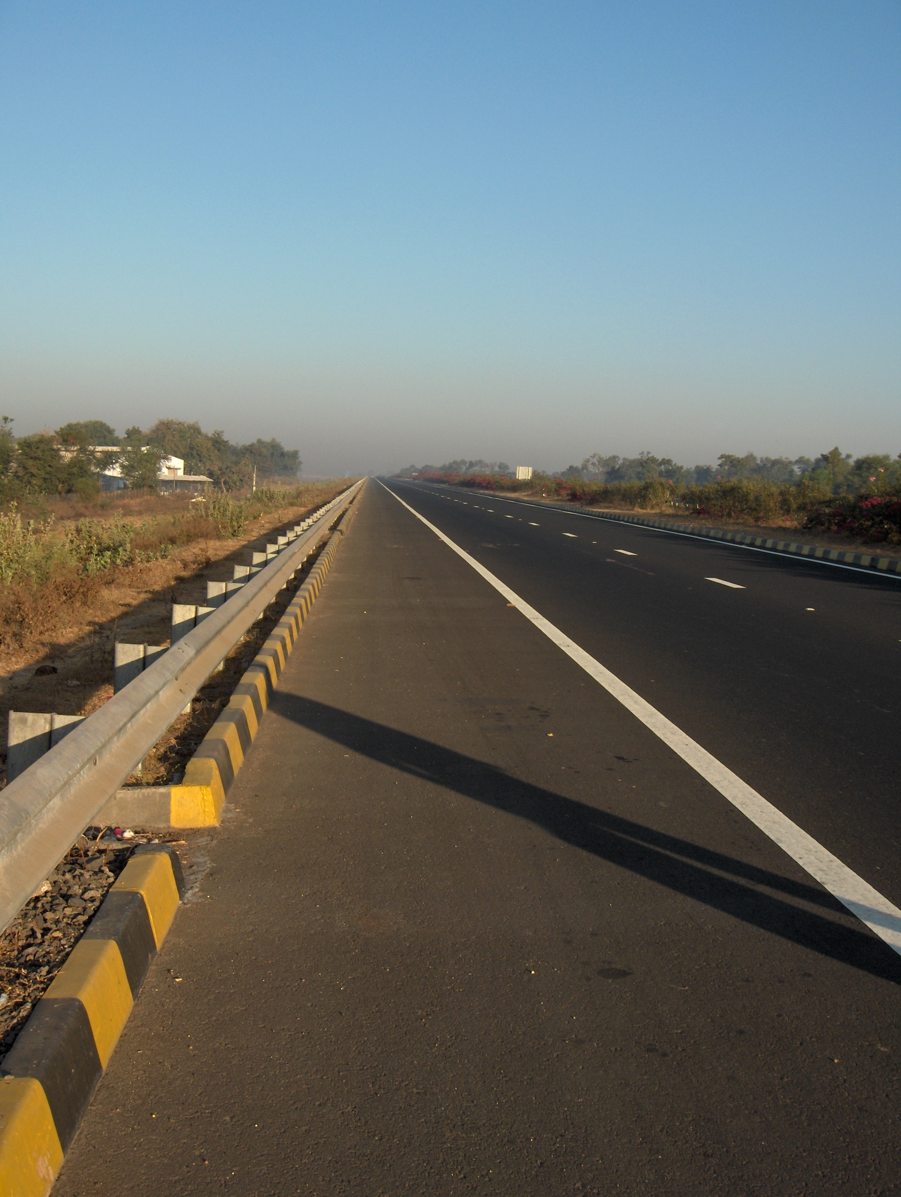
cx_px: 450
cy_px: 598
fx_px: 1350
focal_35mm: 39
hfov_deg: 36.9
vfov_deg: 47.8
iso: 100
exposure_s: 1/289
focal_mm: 8
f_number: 4.8
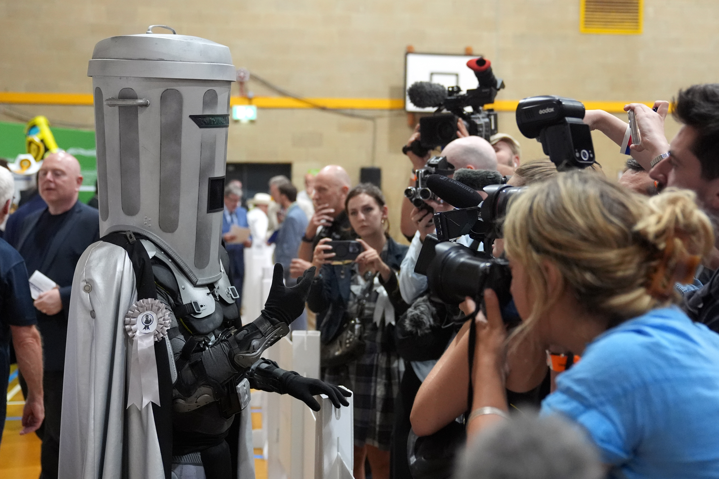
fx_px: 799
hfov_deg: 48.5
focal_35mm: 40
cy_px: 240
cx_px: 360
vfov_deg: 33.4
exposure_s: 1/640
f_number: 2.8
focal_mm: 40
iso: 5000
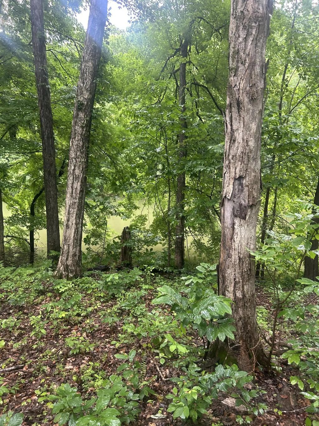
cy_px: 213
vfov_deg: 67.3
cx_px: 160
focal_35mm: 26
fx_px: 319
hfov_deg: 53.1
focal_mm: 5.7
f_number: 1.5
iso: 200
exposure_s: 1/60
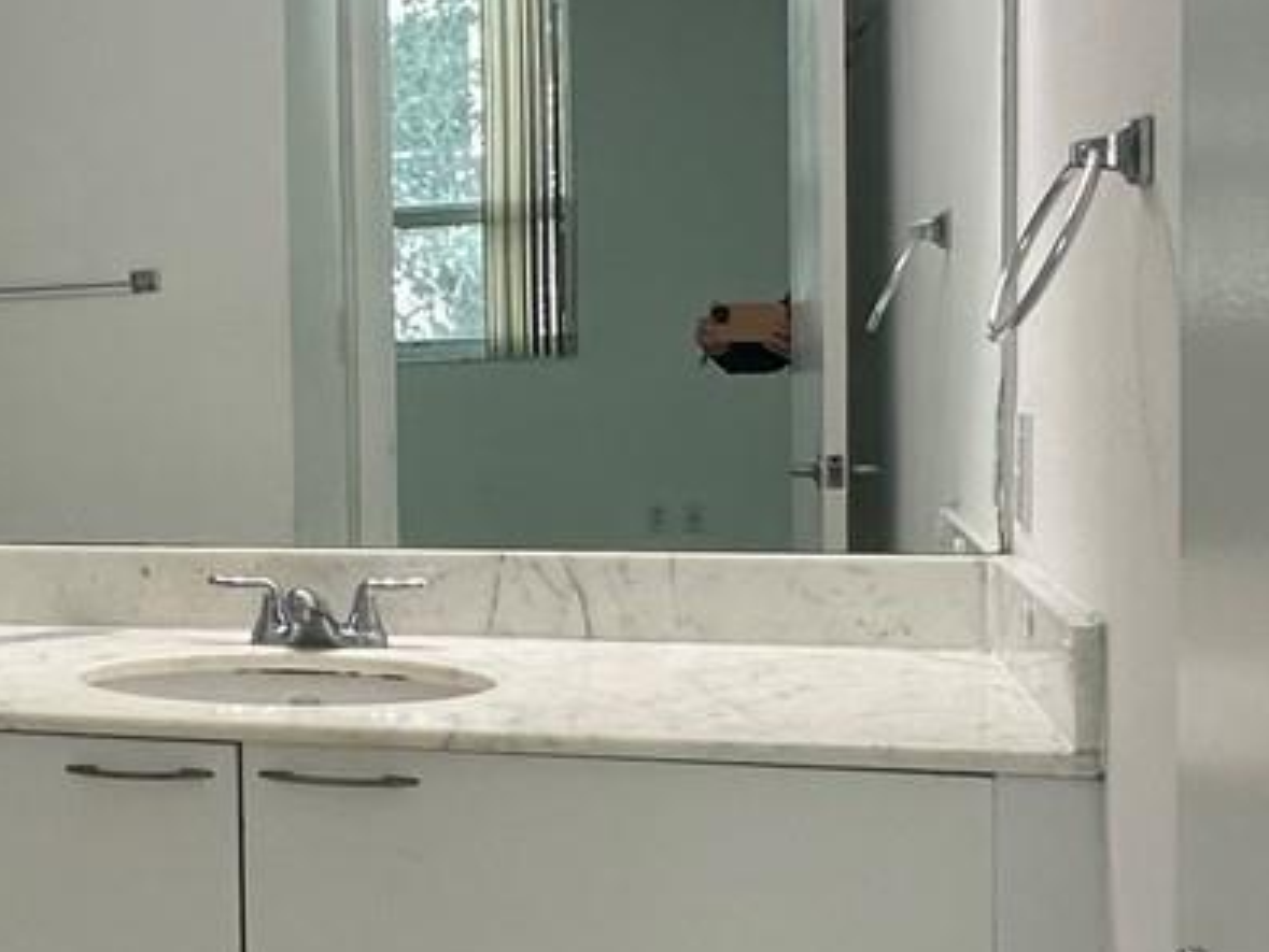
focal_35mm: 57
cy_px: 481
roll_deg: +1.6
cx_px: -274
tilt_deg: -3.1
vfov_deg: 25.7
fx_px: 2090
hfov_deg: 29.0
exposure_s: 1/120
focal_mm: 2.22
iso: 125
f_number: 2.2
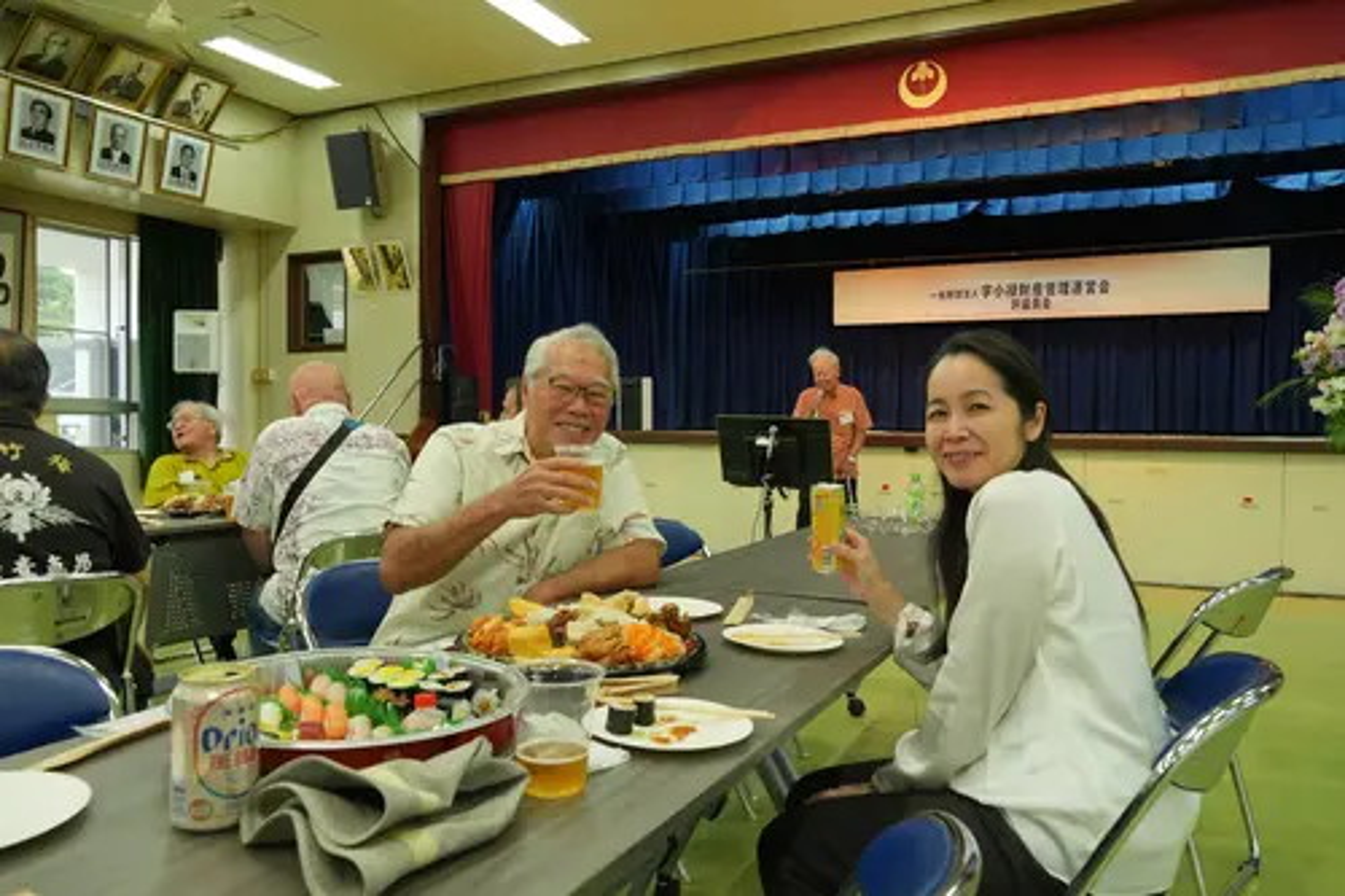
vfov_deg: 47.9
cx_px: 672
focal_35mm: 27
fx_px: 1008
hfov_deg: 67.4
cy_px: 448
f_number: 5.6
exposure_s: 1/30
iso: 400
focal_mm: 18
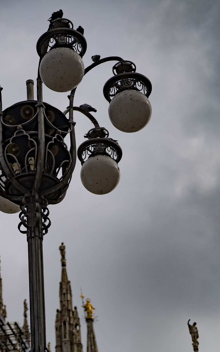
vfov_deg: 18.1
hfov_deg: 11.3
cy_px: 176
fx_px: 1103
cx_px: -11
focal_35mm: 115
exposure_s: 1/5000
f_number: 2
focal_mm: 75
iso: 100
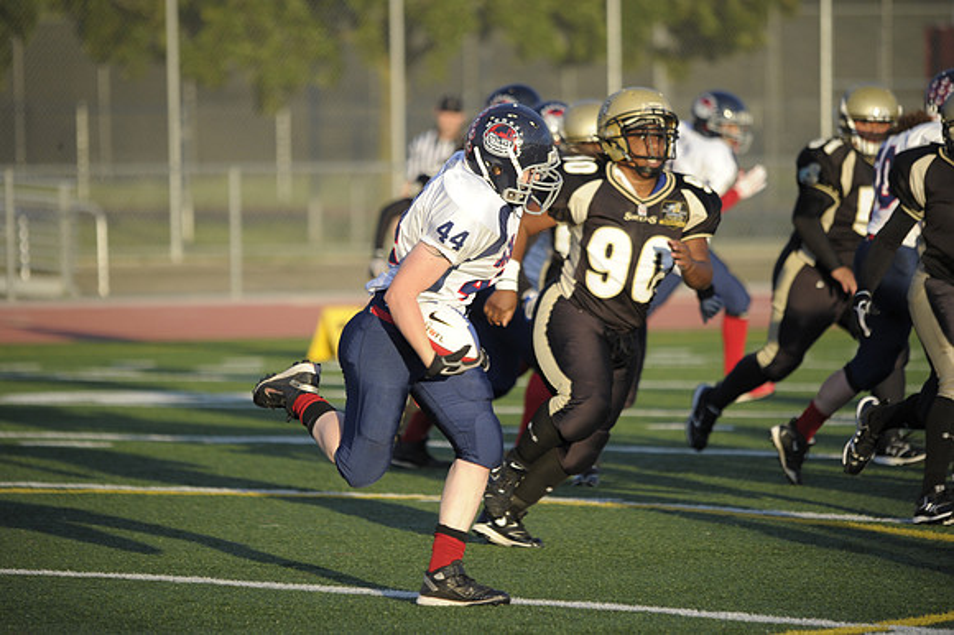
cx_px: 477
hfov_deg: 5.2
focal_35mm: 400
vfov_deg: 3.4
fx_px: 10594
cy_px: 318
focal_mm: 400
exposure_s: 1/1000
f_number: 6.3
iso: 900
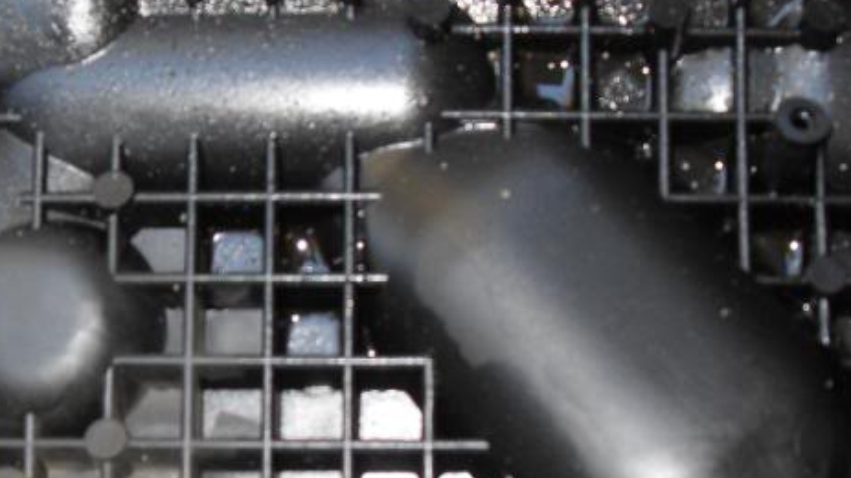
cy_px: 347
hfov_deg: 32.8
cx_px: 419
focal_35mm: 64
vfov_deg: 18.7
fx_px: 1444
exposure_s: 1/45
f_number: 2.8
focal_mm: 6.3
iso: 100
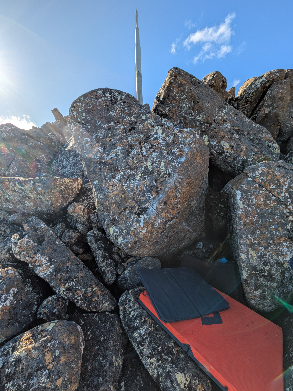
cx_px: 146
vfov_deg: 102.0
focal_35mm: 14
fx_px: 158
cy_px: 196
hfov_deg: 85.7
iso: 37
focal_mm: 1.83
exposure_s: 1/2049
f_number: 2.2
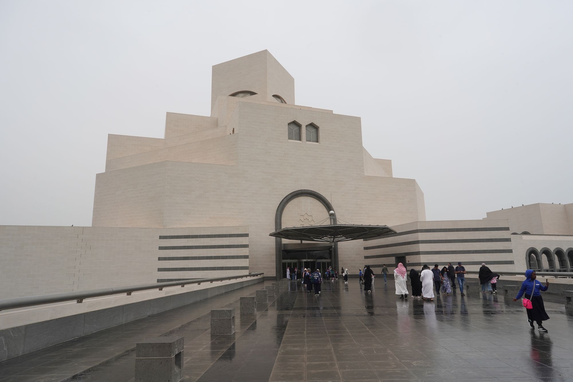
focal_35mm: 24
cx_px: 286
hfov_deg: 73.7
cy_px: 191
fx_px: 382
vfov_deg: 53.1
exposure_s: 1/100
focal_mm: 24
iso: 400
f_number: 16
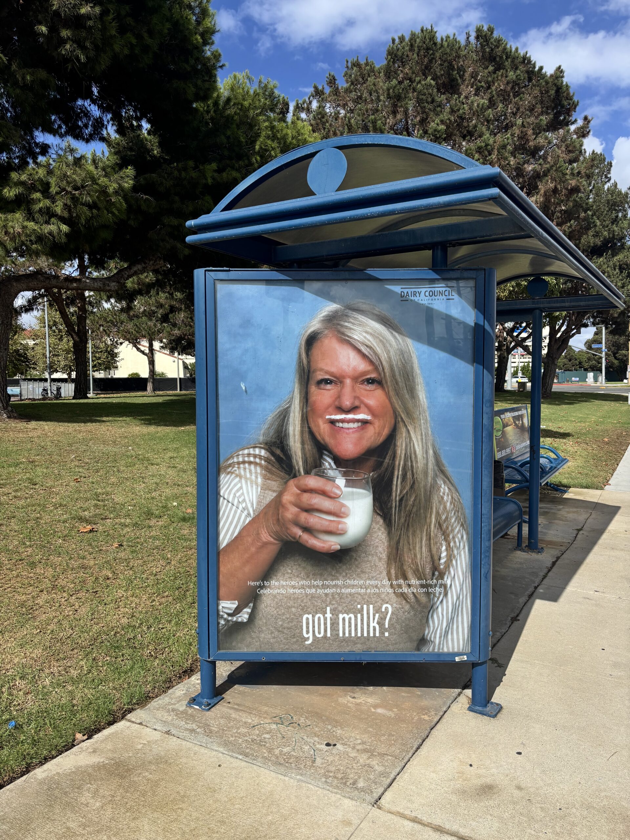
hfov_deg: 53.1
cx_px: 315
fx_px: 631
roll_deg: -0.3
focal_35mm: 26
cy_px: 420
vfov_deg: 67.3
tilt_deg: -1.7
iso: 50
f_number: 1.6
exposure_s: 1/4854
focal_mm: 5.96
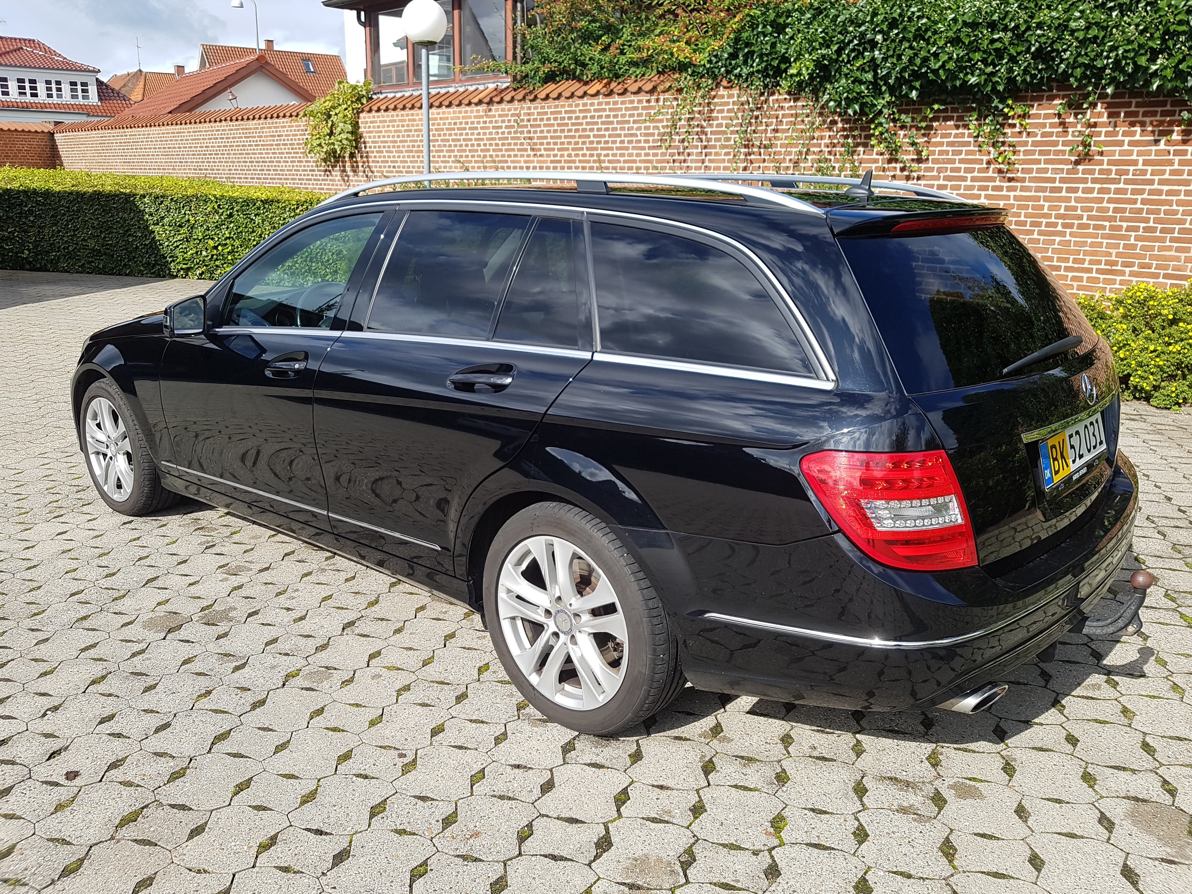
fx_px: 930
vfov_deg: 51.3
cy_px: 435
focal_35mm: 27
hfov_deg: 65.3
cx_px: 615
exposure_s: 1/1844
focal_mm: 4.2
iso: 50
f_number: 1.7
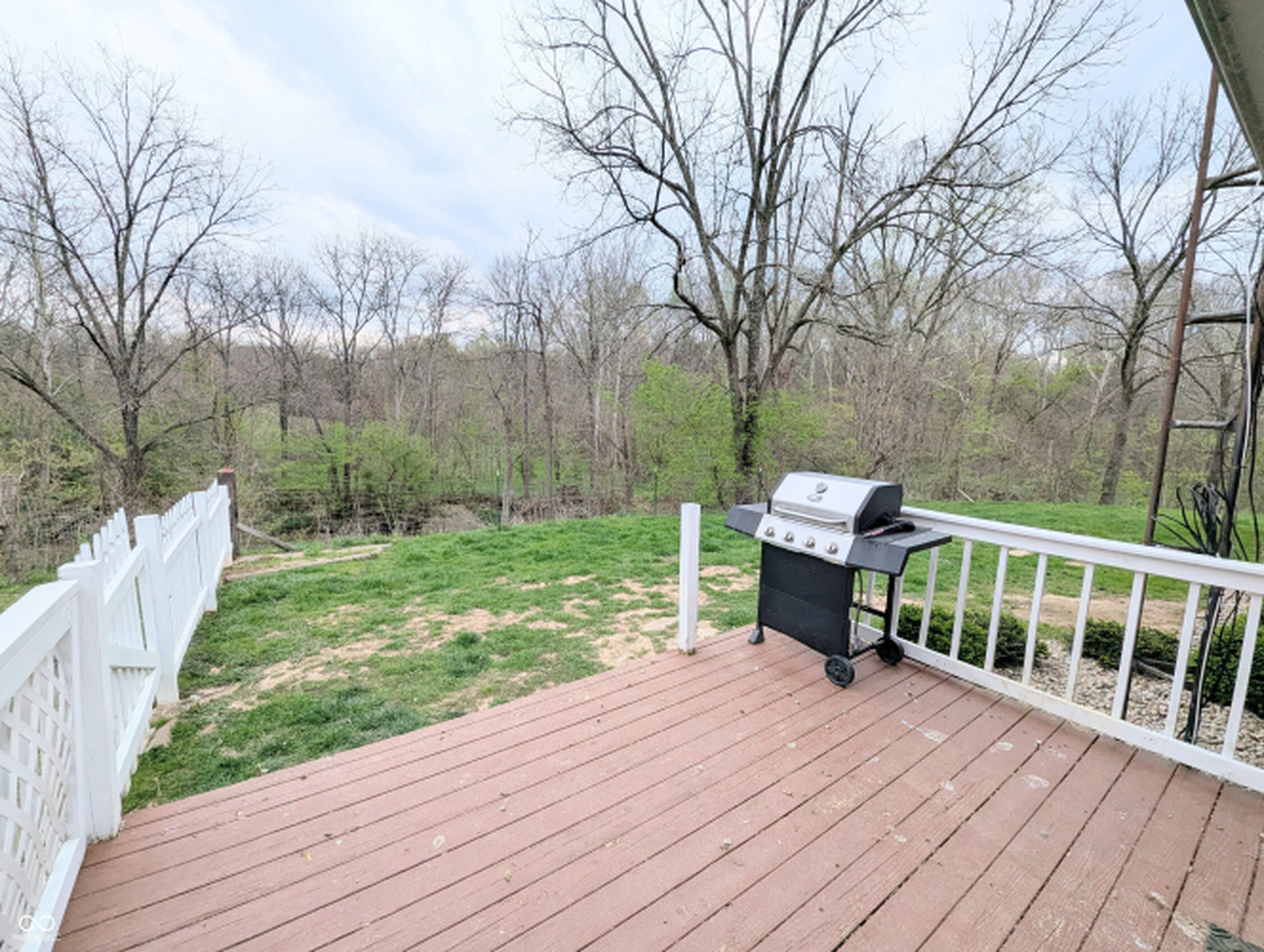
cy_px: 476
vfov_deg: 90.1
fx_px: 475
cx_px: 632
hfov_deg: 106.1
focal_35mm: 13
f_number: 2.2
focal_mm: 1.95
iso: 47
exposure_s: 1/1284
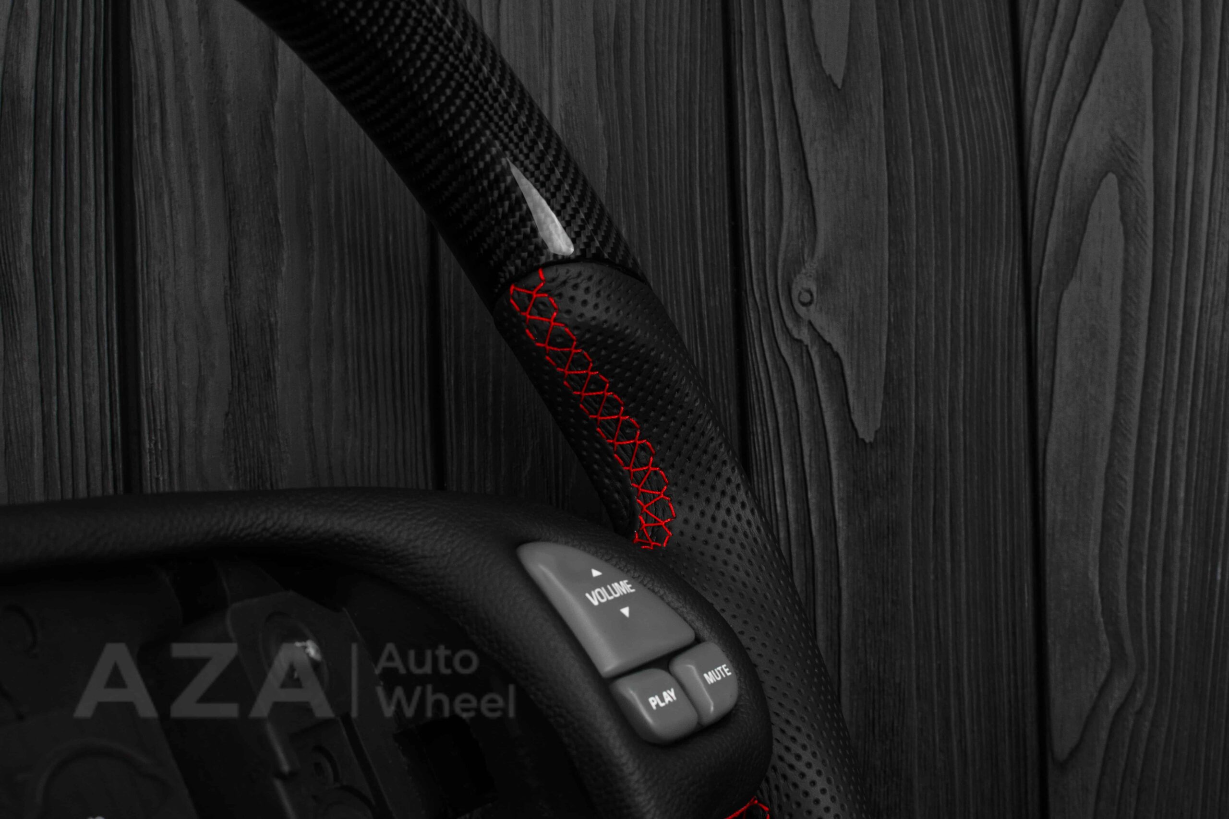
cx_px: 614
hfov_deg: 37.8
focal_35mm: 52
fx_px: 1792
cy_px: 410
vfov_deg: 25.8
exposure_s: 1/125
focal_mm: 35
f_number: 6.3
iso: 500
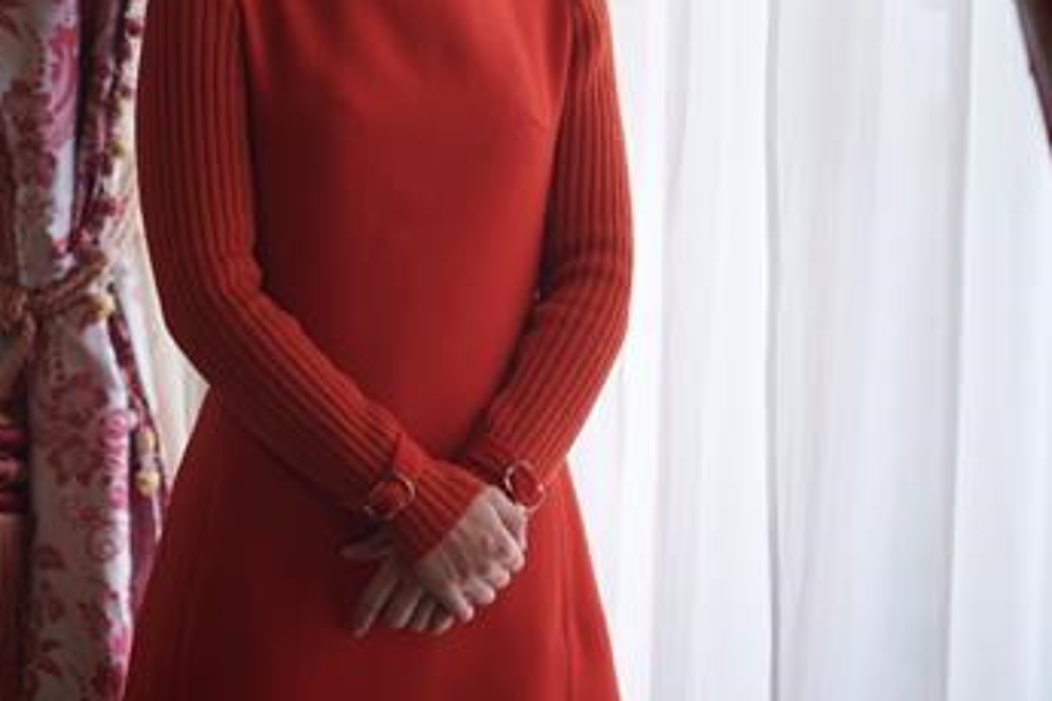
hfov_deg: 12.8
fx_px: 4675
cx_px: 189
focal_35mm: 160
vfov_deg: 8.6
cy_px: 117
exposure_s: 1/320
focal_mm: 85
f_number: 2
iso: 200
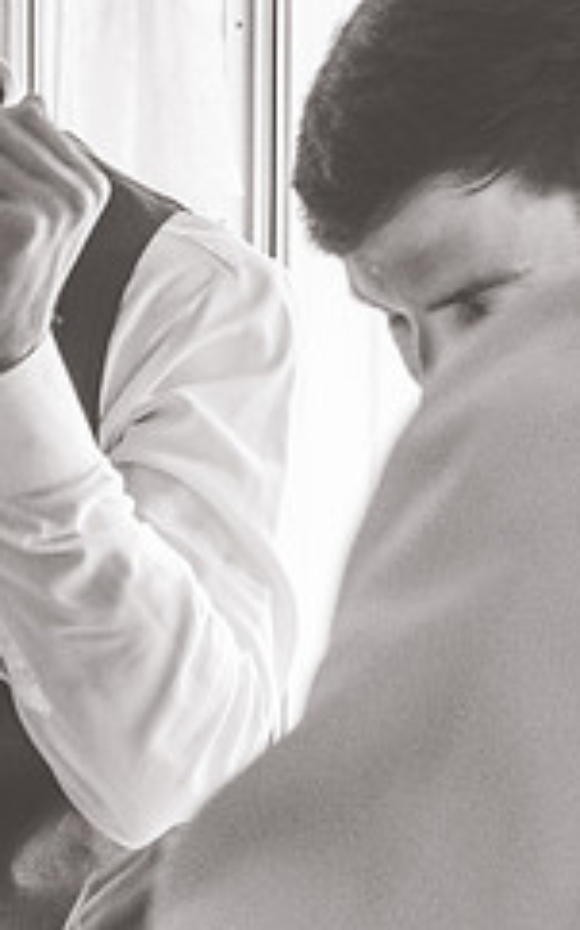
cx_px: -219
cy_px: 355
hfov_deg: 7.4
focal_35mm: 176
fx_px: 4457
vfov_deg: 11.9
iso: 1250
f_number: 10
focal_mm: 48
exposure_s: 1/30
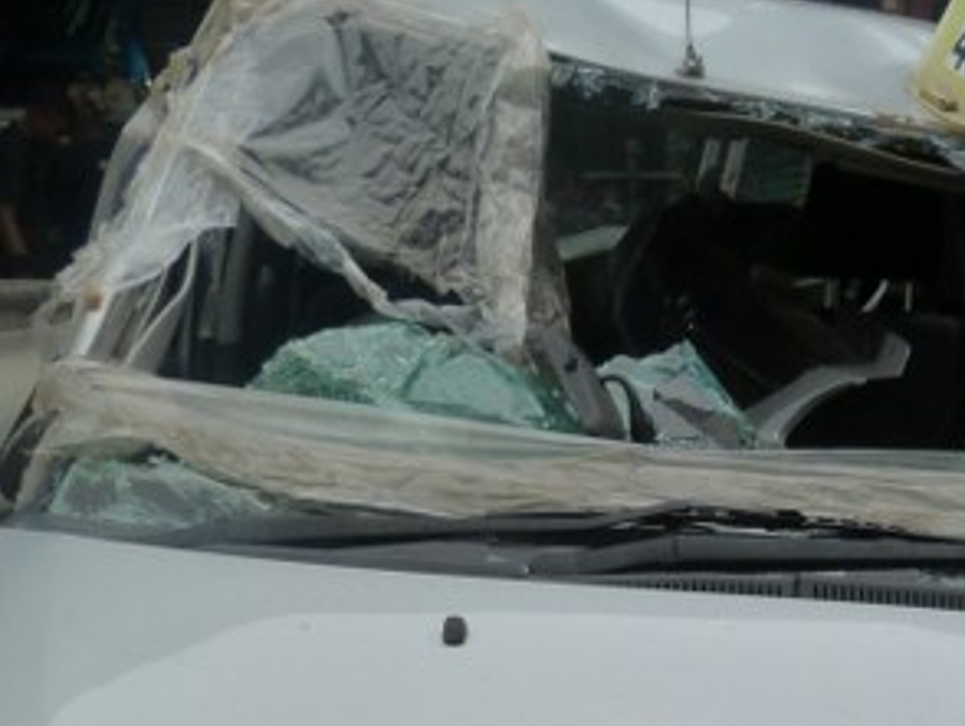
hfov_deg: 28.1
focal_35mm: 68
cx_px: 735
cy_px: 972
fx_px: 1897
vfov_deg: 19.7
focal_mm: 4.5
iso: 125
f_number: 4
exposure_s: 1/125
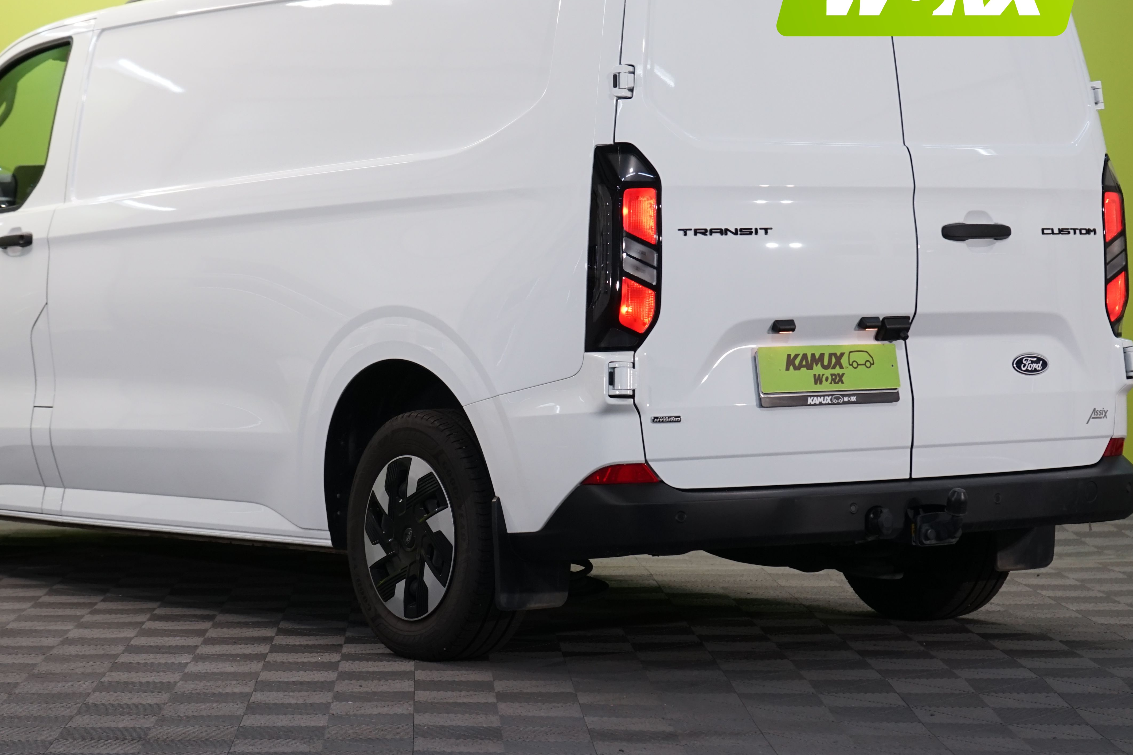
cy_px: 308
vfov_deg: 13.8
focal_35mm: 99
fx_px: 3116
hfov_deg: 20.6
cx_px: 476
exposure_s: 1/60
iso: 640
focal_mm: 70
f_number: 5.6
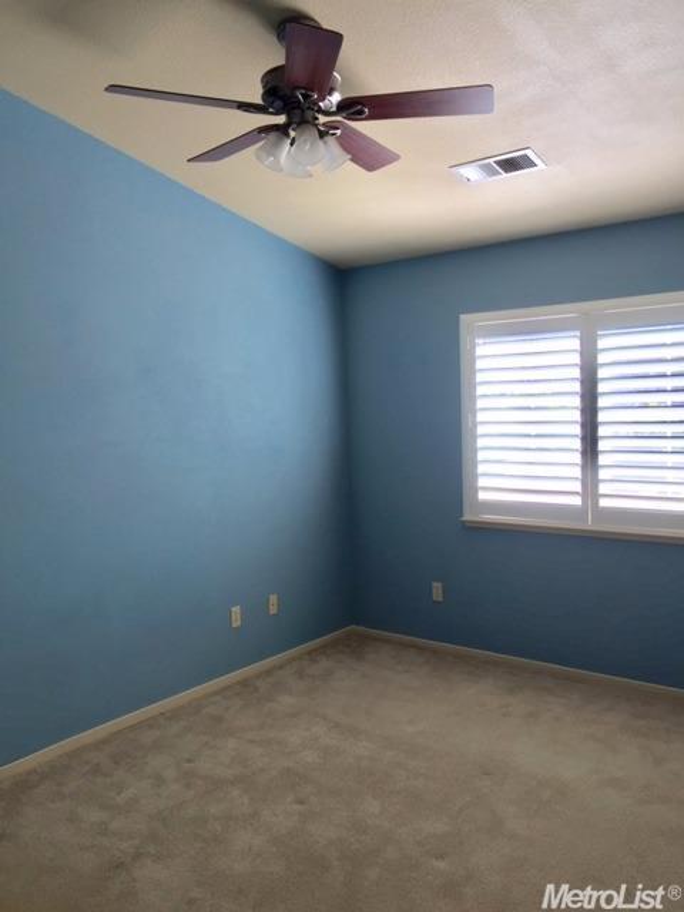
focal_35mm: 29
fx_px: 764
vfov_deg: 61.7
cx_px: 342
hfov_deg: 48.2
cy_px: 456
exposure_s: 1/40
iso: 32
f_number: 2.2
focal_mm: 4.15
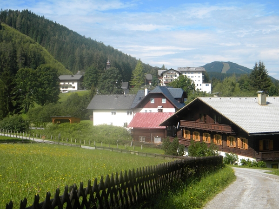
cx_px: 140
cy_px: 104
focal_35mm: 47
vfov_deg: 30.9
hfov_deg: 40.4
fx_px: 379
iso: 80
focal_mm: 8.6
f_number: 3.9
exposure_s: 1/790
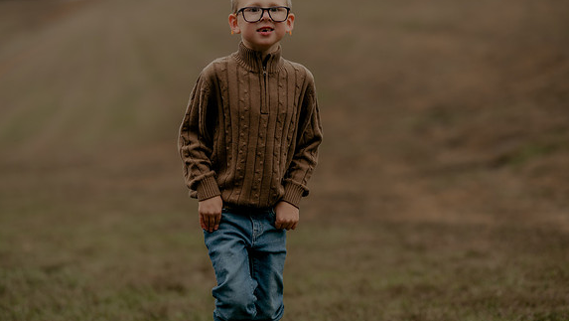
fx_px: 1359
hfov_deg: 23.7
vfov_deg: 13.5
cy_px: 130
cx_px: 286
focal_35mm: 90
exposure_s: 1/250
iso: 400
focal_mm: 85
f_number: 1.8
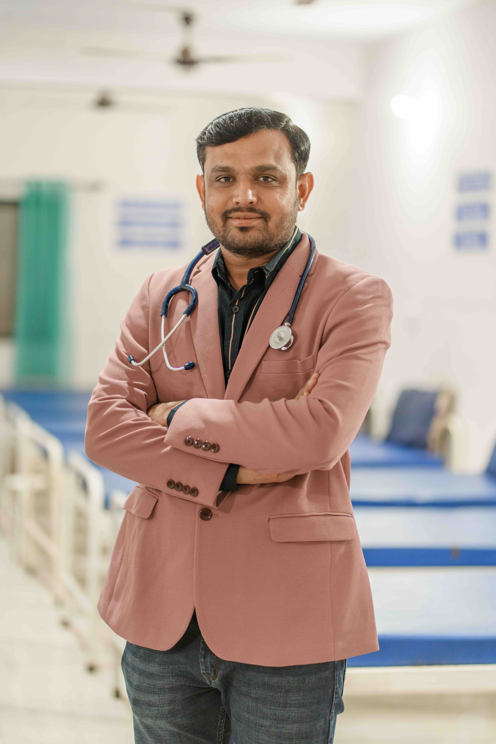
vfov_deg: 23.9
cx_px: 248
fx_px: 1757
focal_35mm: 85
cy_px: 372
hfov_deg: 16.1
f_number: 1.8
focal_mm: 85
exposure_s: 1/160
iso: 1000
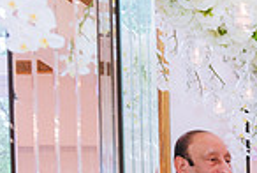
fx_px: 765
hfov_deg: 15.5
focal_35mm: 107
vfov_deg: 11.8
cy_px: 319
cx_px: 503
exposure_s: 1/200
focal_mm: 27
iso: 800
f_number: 2.8
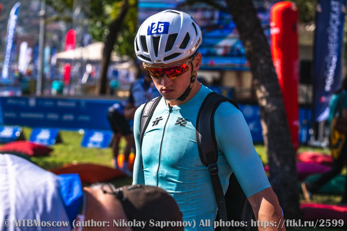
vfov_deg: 19.5
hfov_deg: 28.8
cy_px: 116
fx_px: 675
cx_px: 174
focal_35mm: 70
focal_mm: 70
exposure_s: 1/4000
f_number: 4
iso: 320
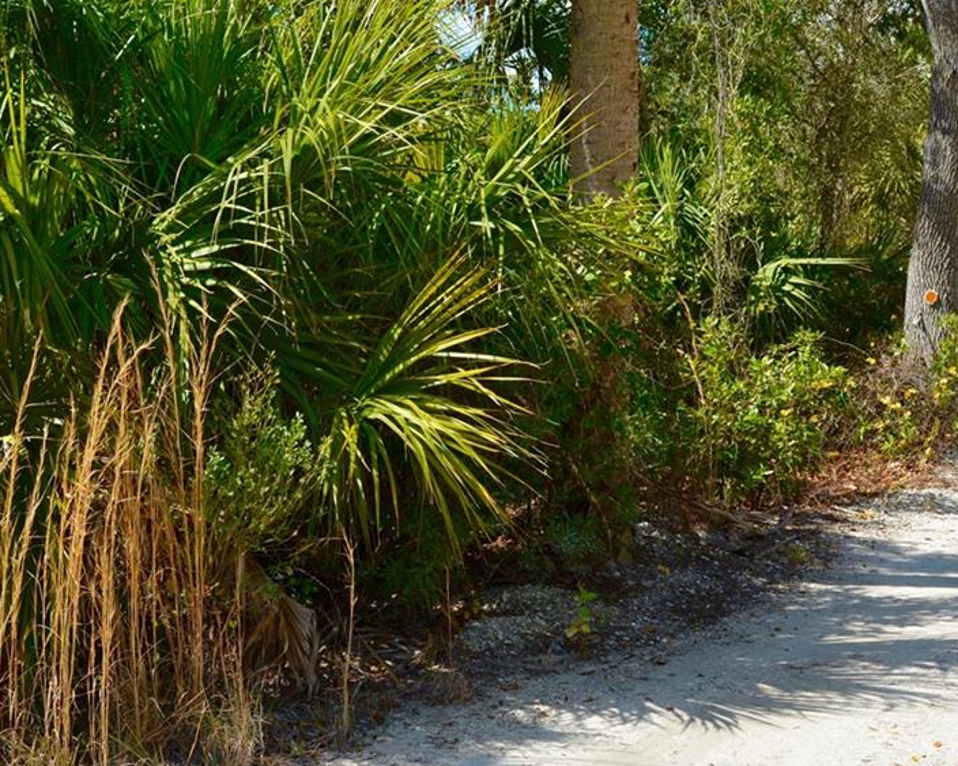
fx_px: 1814
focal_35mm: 64
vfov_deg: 23.8
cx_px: 344
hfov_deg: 29.4
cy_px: 465
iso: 100
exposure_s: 1/250
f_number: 8
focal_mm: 20
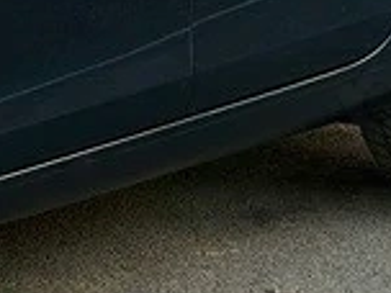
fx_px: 3863
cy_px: -41
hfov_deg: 5.6
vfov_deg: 4.3
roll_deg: +0.3
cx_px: -553
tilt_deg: -9.4
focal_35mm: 342
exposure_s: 1/291
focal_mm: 5.96
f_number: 1.6
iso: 32
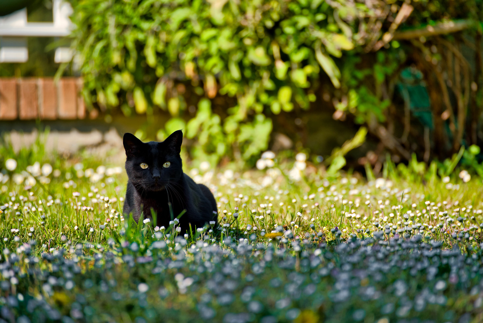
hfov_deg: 10.3
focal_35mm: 200
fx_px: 2684
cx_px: 242
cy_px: 162
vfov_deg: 6.9
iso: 200
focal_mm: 200
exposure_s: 1/1000
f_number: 5.3
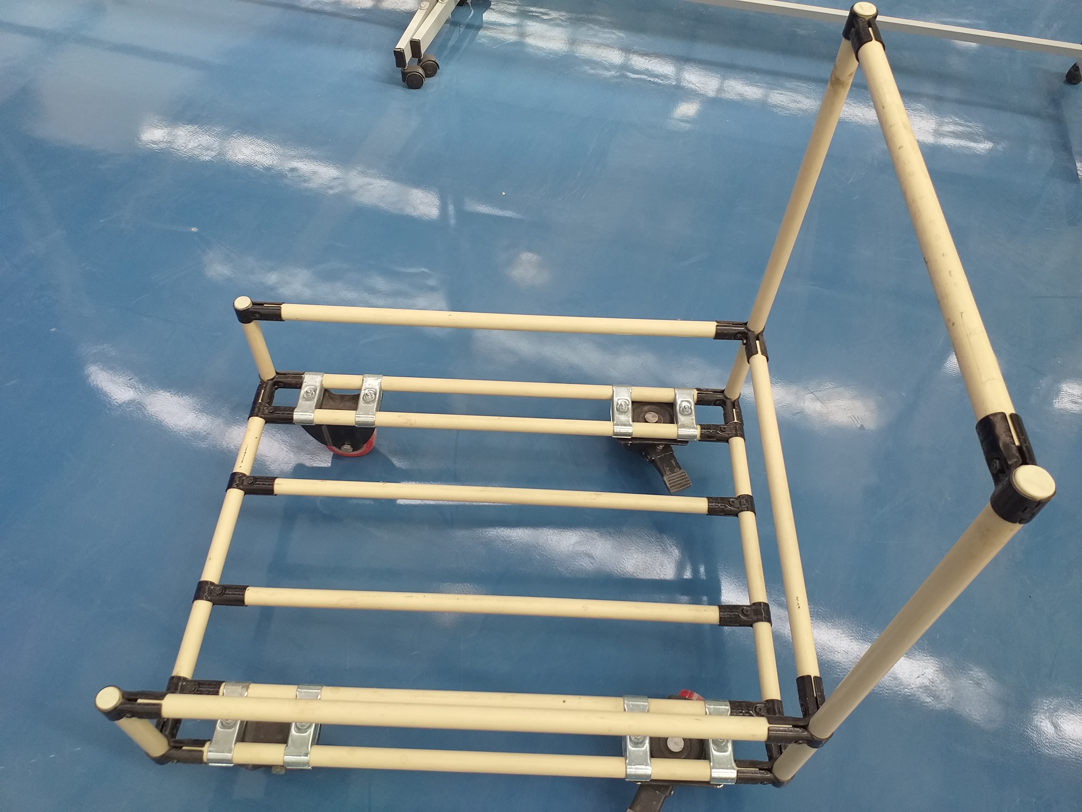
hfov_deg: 67.3
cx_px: 541
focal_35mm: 26
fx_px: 813
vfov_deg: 53.1
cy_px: 406
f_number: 1.9
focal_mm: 3.6
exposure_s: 1/50
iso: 40
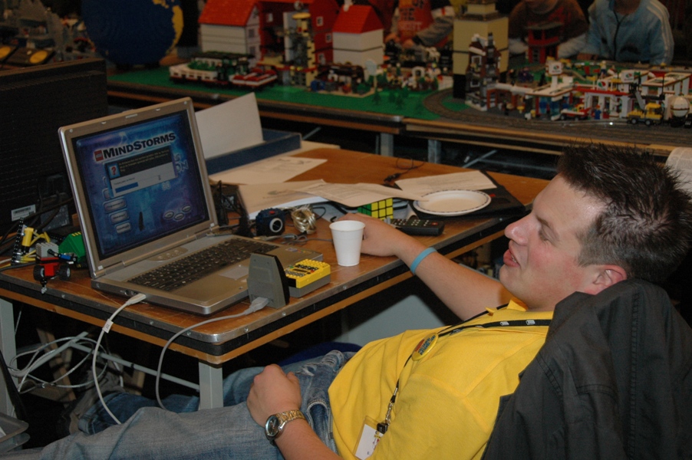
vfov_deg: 22.6
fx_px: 1152
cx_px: 346
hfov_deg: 33.4
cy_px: 230
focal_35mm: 60
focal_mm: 40
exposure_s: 1/60
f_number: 5.6
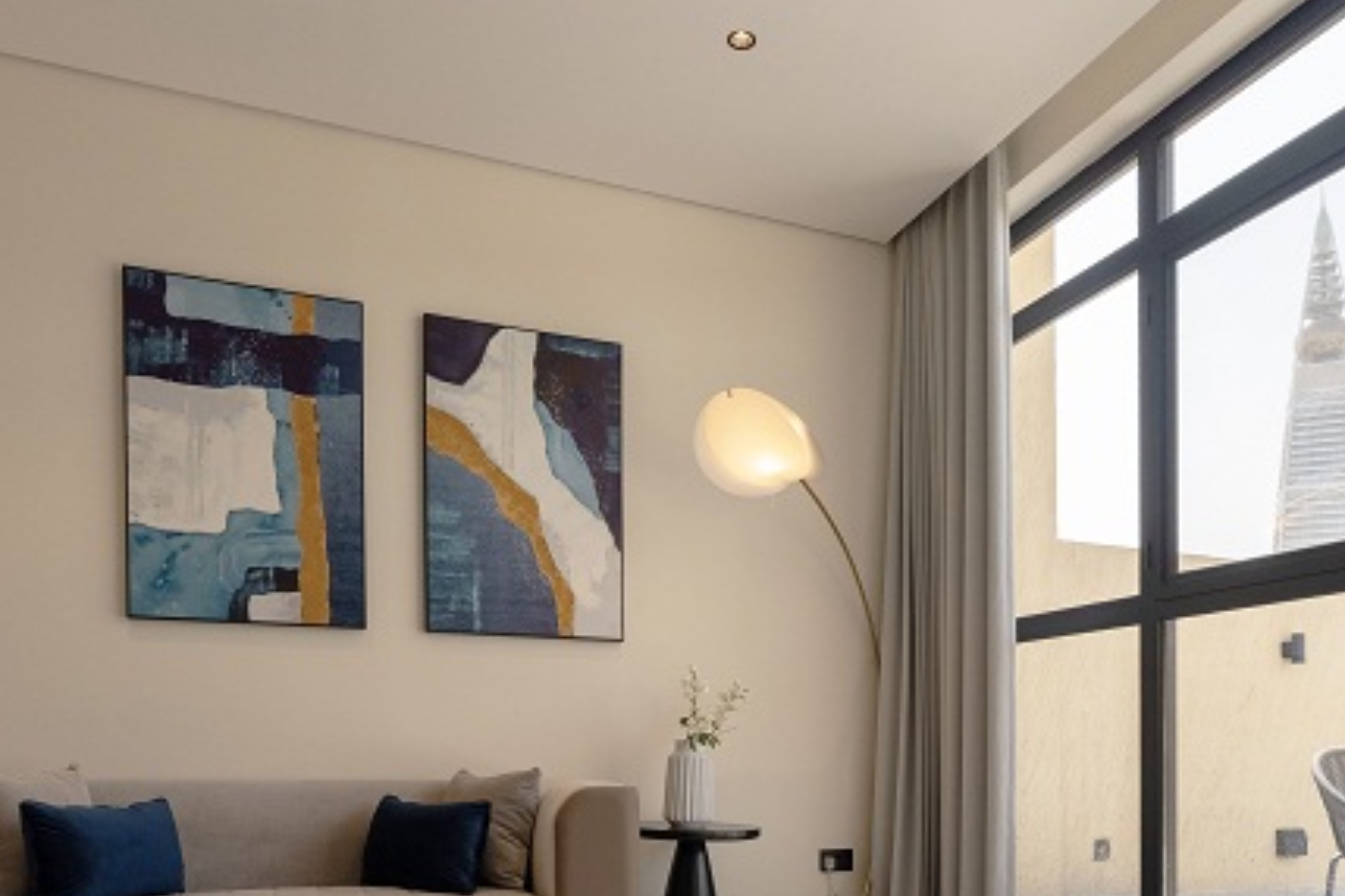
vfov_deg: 48.8
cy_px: 591
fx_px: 971
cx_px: 879
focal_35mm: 26
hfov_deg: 67.8
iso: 2000
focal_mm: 16
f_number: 8
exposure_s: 1/1600
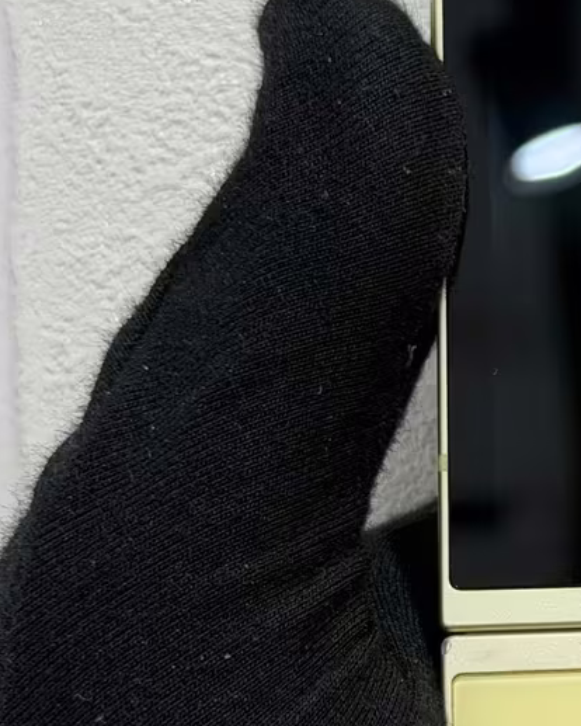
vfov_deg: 13.2
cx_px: 815
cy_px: 609
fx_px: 3115
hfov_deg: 10.4
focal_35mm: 145
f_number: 1.78
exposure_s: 1/50
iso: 80
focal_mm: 6.76
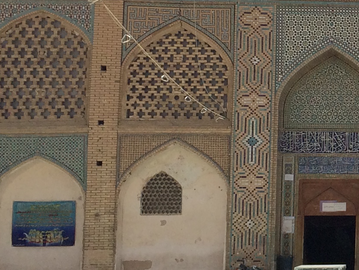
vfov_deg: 13.0
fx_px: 1183
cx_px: 515
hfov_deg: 16.0
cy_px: 83
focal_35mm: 114
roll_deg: +1.6
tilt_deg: +6.0
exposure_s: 1/3165
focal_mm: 4.15
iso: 32
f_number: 2.2
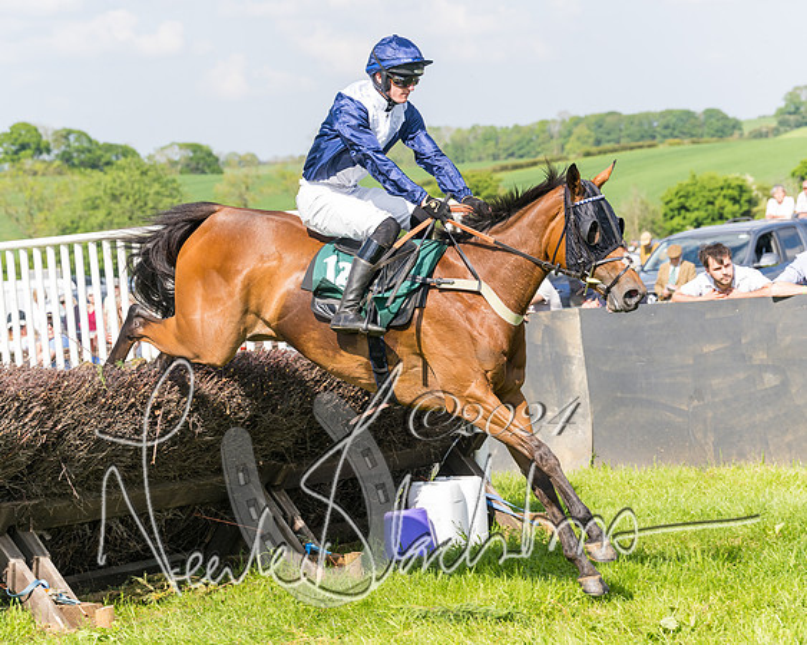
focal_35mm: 115
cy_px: 347
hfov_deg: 16.7
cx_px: 394
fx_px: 2747
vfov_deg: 13.4
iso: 400
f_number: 5
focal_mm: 91
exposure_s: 1/1600
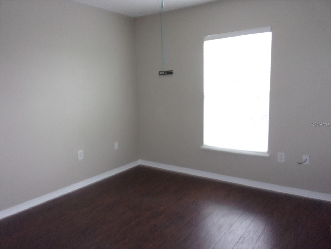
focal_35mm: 28
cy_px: 124
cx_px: 166
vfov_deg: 49.7
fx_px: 268
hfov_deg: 63.4
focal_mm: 5.1
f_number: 3.9
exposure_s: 1/34
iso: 304
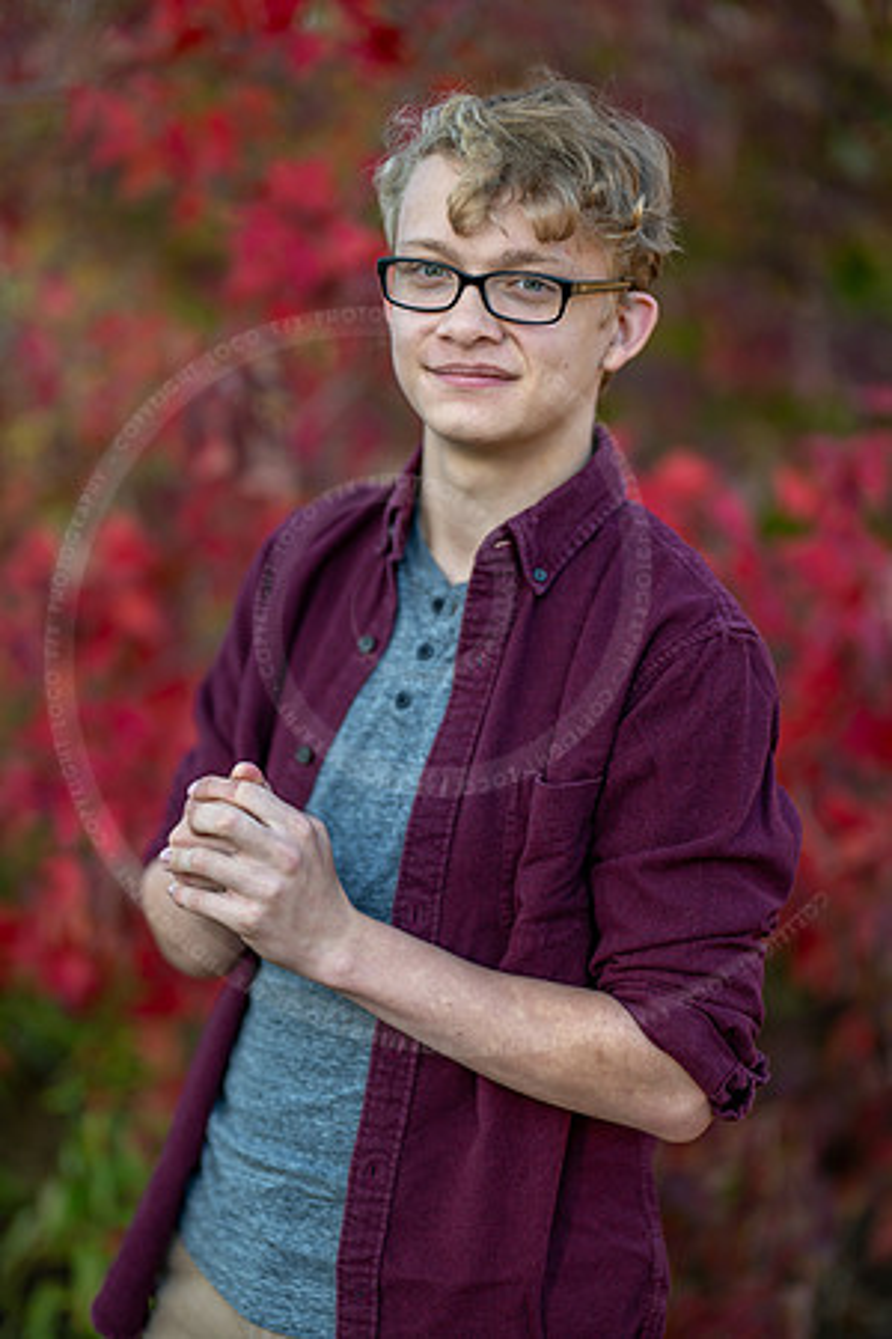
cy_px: 670
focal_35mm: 85
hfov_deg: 16.1
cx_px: 446
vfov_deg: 23.9
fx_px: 3159
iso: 125
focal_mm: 85
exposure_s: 1/1250
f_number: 1.2
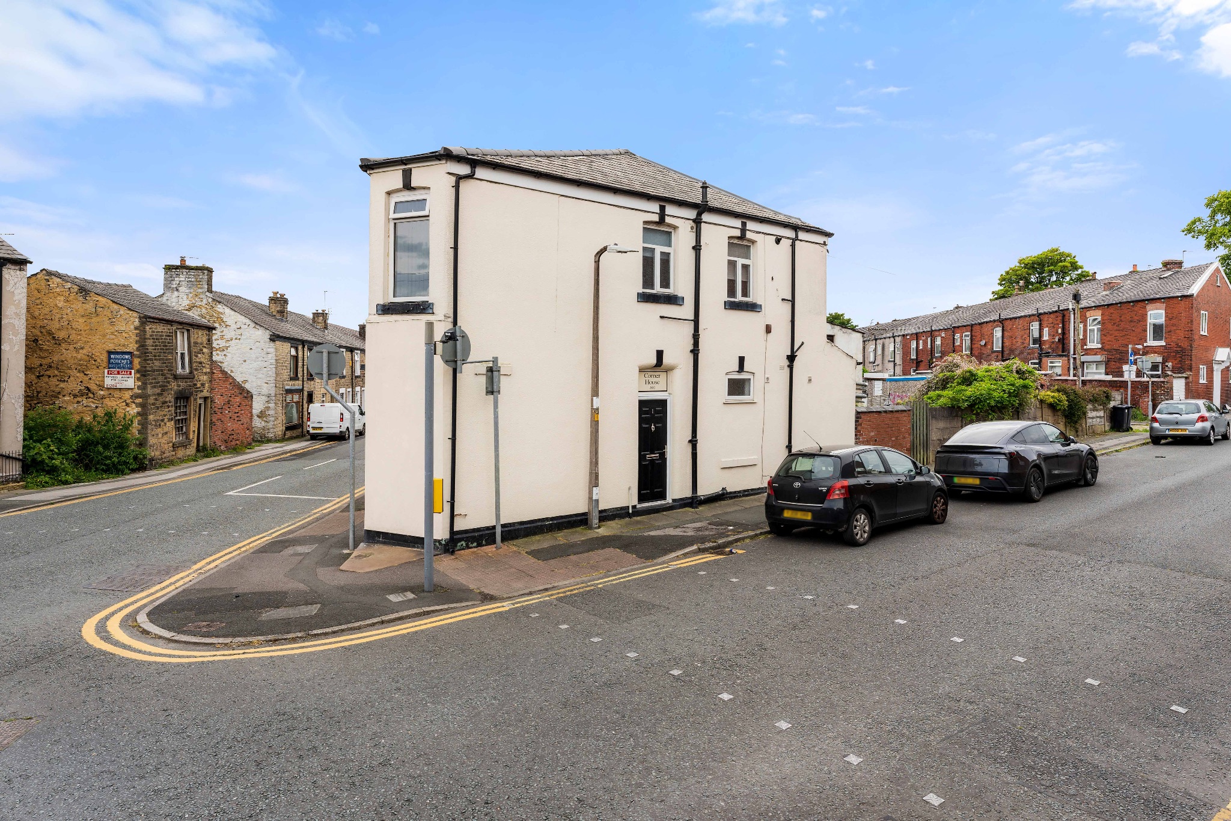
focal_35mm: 20
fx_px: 684
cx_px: 616
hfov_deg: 84.0
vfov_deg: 61.9
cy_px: 410
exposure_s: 1/200
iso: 125
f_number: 8
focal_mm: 20
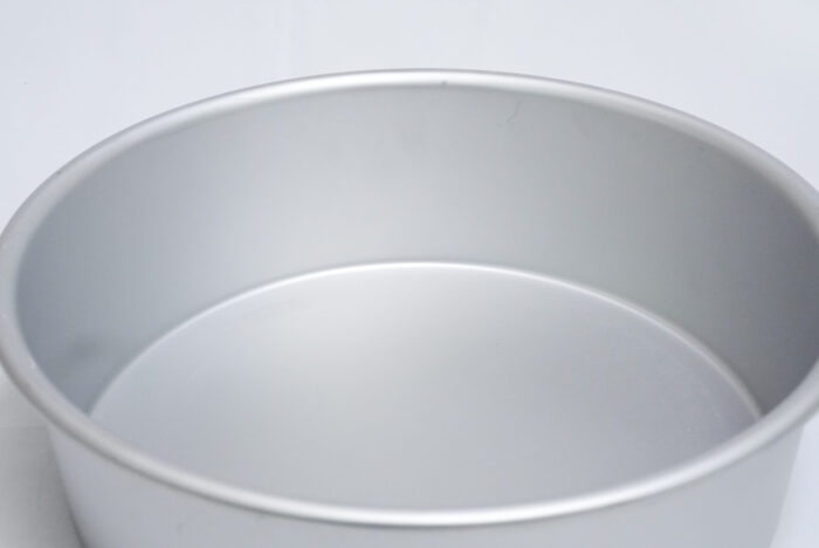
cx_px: 410
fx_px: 1594
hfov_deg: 28.8
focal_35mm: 70
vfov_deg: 19.5
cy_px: 274
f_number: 16
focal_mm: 70
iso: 6400
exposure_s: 1/160
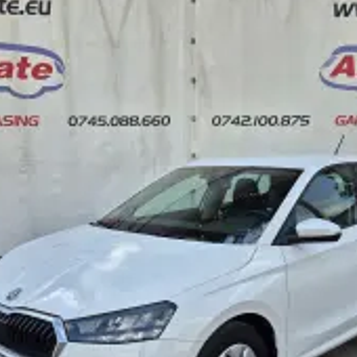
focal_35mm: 43
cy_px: 273
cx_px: 178
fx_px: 502
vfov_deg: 38.1
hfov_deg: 39.2
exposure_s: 1/962
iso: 25
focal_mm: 5.4
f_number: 1.8
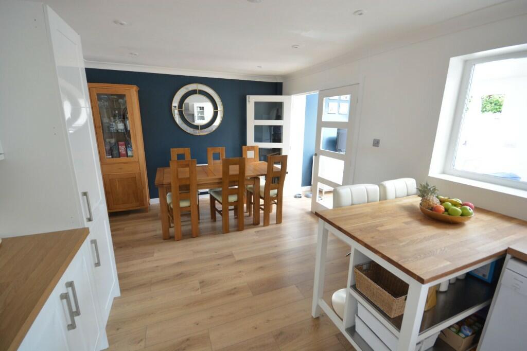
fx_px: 220
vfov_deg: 77.3
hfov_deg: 100.4
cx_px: 264
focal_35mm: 15
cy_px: 176
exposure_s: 1/6
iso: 400
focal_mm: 10
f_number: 8
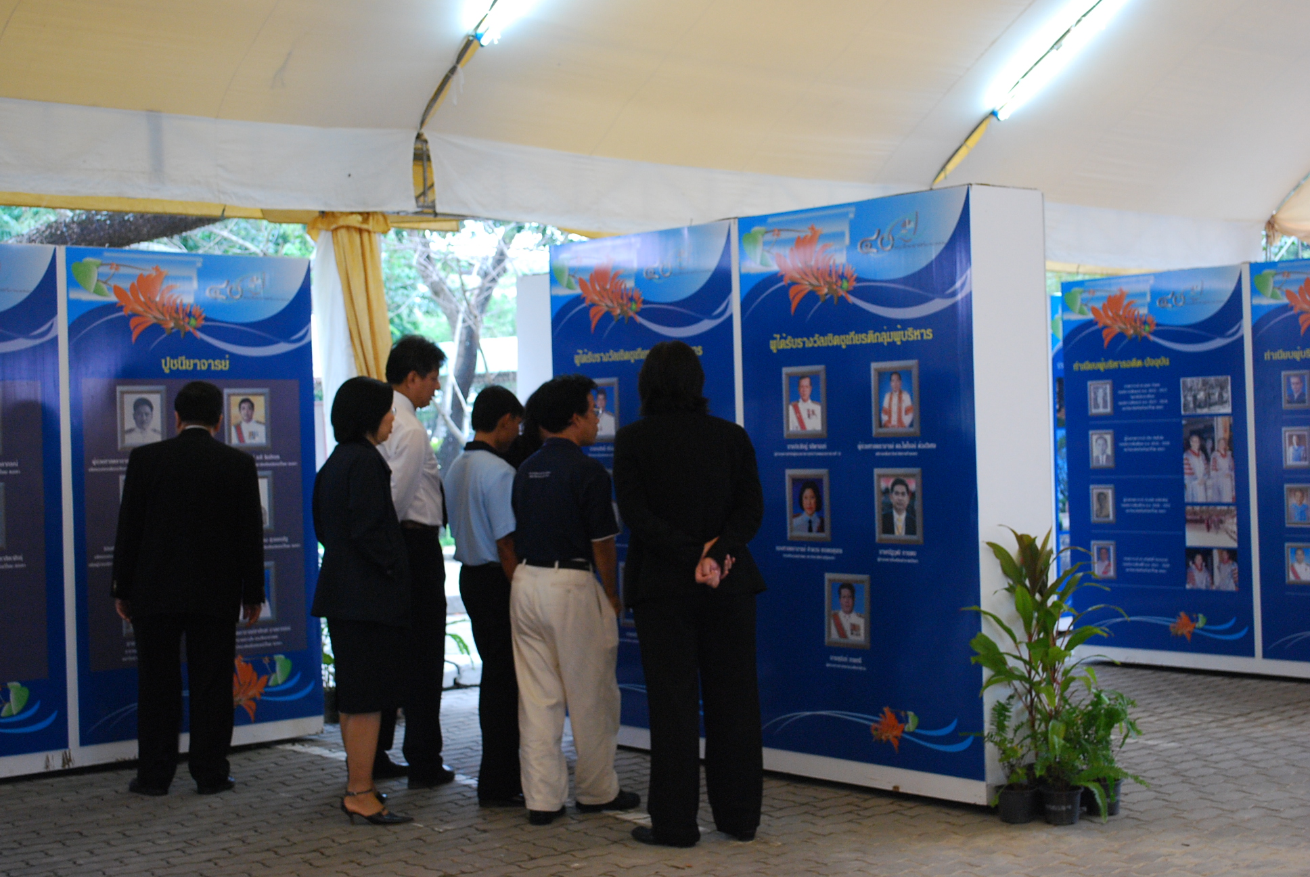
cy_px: 438
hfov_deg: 37.8
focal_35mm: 52
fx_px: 1913
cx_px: 655
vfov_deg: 25.8
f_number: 5.3
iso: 800
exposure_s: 1/30
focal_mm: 35
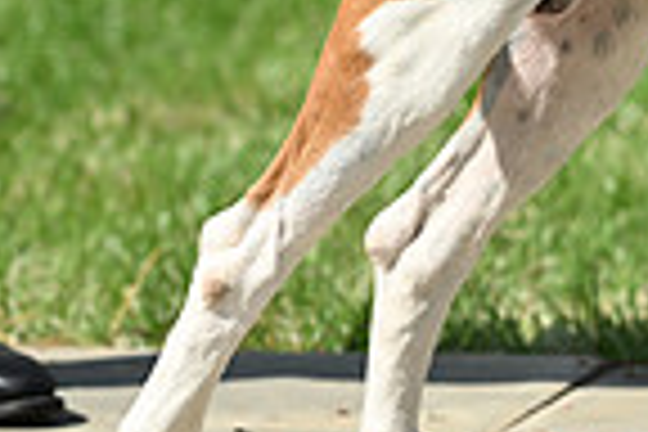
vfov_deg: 2.8
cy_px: -178
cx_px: 1184
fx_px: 8873
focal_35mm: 493
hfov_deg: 4.1
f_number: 4.5
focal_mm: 122
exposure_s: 1/1250
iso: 180
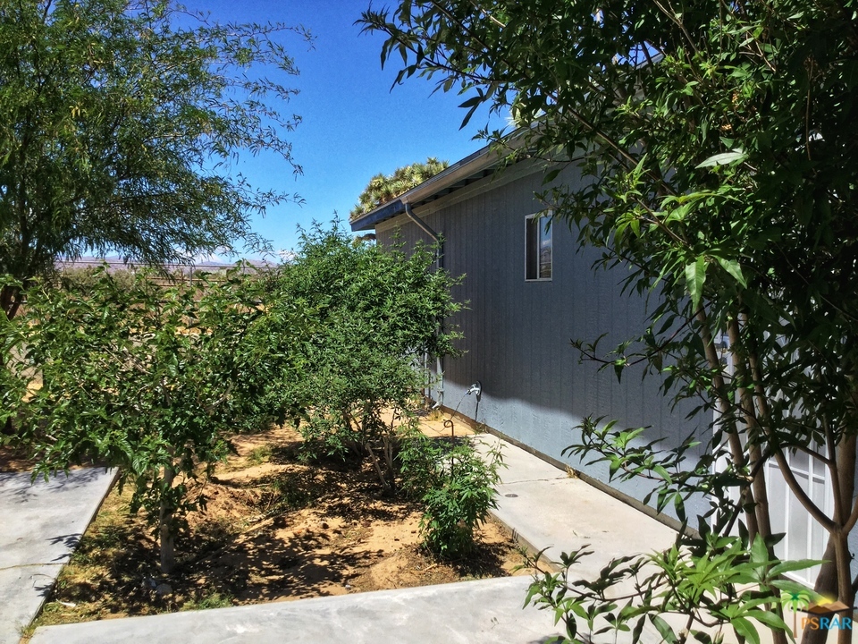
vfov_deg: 45.4
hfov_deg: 58.4
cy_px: 322
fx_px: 768
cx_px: 429
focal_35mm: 31
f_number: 2.4
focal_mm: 3.3
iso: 25
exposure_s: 1/1404
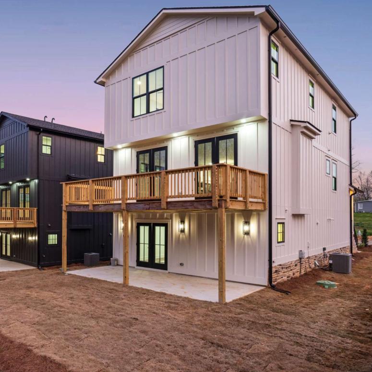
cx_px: 134
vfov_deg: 62.9
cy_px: 184
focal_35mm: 25
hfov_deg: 61.9
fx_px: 304
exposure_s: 1/4
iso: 640
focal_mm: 19
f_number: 8
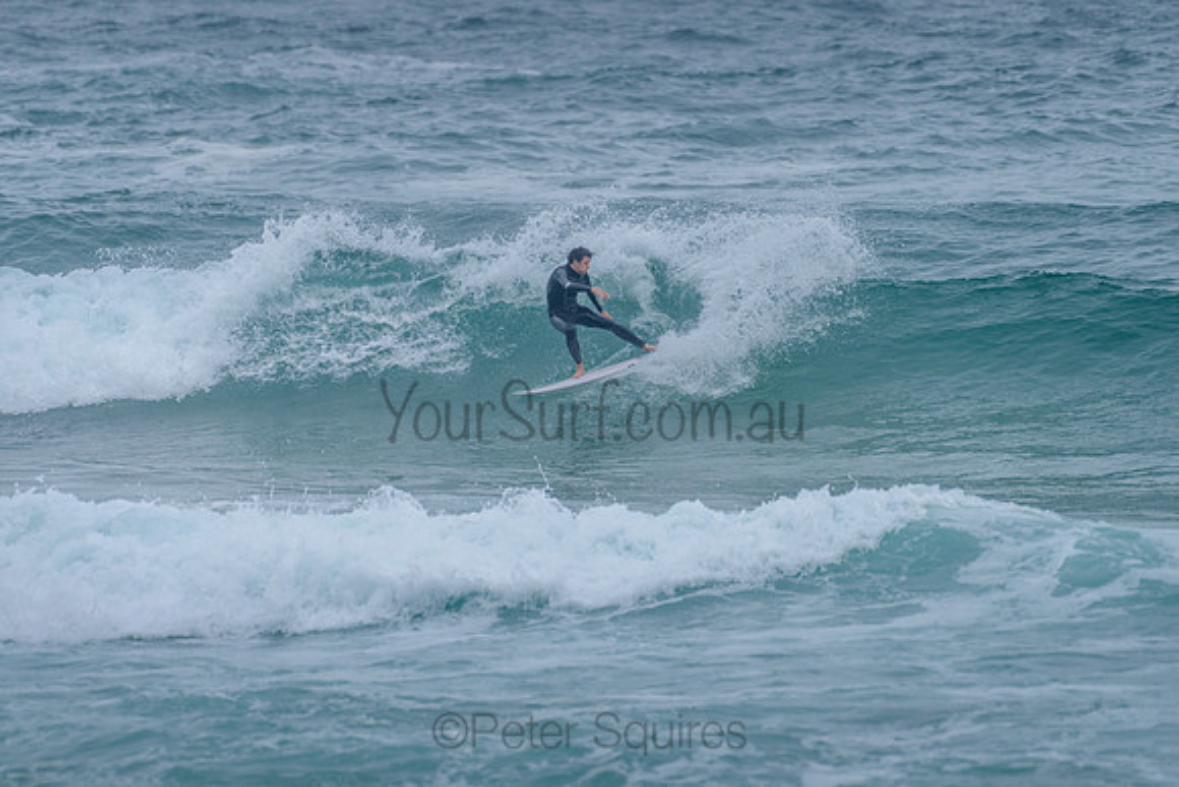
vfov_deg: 2.2
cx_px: 591
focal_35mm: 613
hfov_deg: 3.4
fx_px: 20072
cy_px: 306
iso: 450
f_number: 5.6
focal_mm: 500
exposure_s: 1/1250
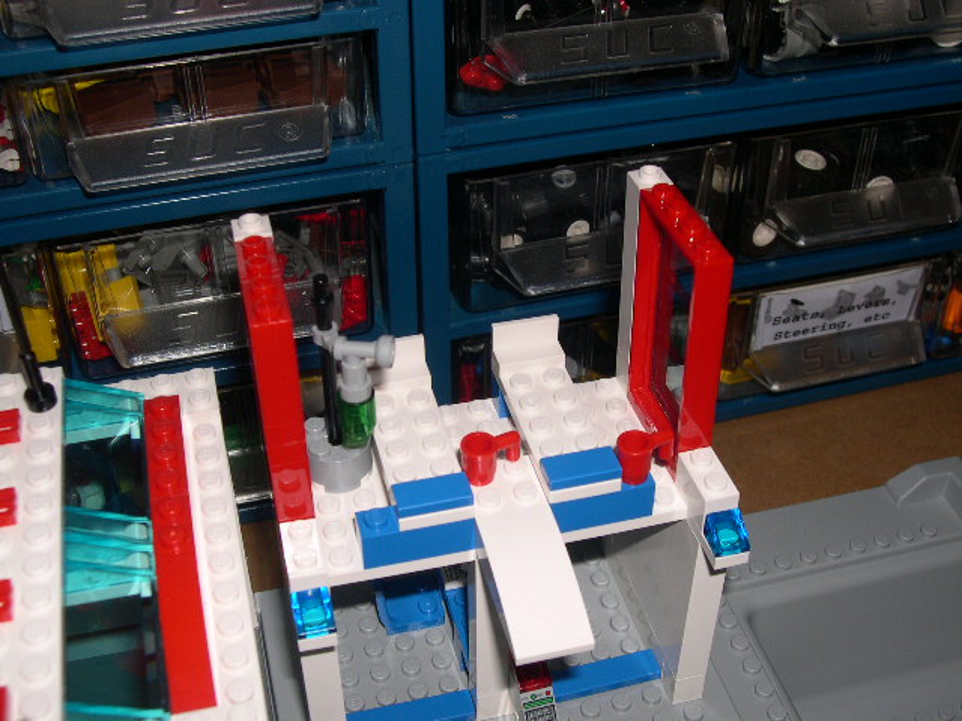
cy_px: 360
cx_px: 481
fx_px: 1167
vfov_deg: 34.3
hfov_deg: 44.8
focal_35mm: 42
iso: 100
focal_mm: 9
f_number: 8
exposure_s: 1/60
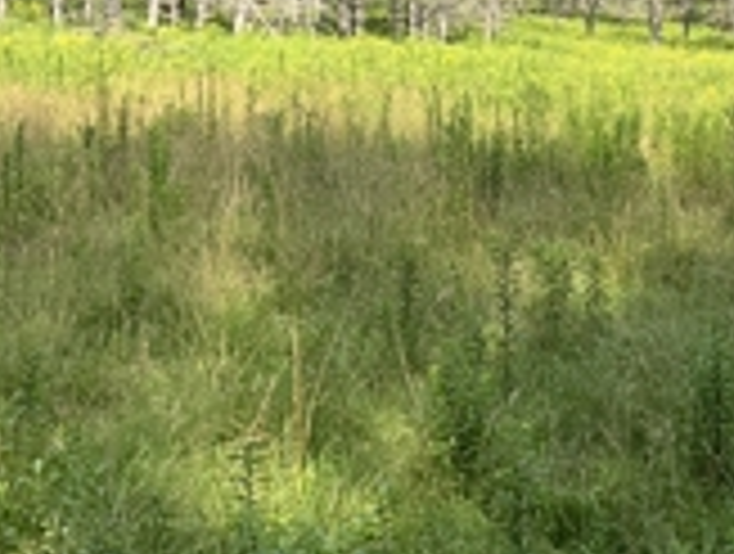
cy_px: 117
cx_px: 743
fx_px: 1509
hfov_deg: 25.9
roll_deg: +2.2
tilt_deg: -0.5
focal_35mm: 71
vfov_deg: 20.6
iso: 25
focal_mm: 3
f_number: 1.8
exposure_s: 1/770
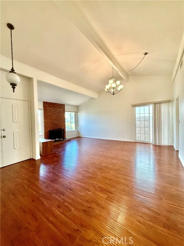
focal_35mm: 14
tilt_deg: -0.2
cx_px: 92
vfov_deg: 102.1
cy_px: 123
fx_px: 99
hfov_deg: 85.7
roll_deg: +1.1
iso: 200
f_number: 2.2
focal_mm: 2.22
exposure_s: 1/120
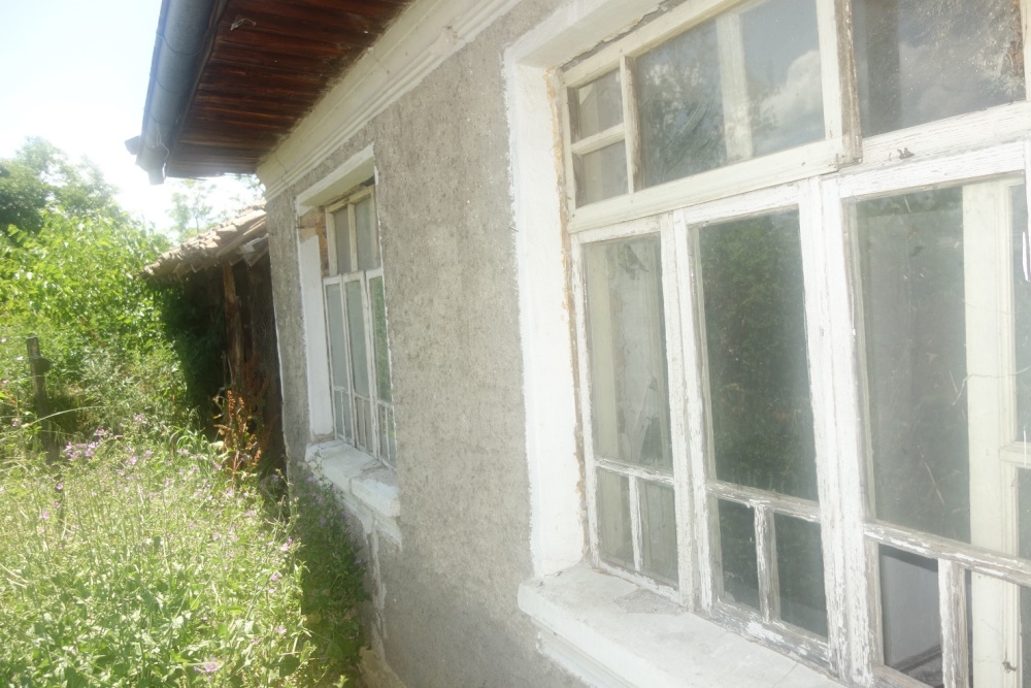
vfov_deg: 46.4
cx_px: 516
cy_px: 344
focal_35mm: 28
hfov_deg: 65.5
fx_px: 802
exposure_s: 1/1250
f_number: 1.8
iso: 125
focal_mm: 10.4
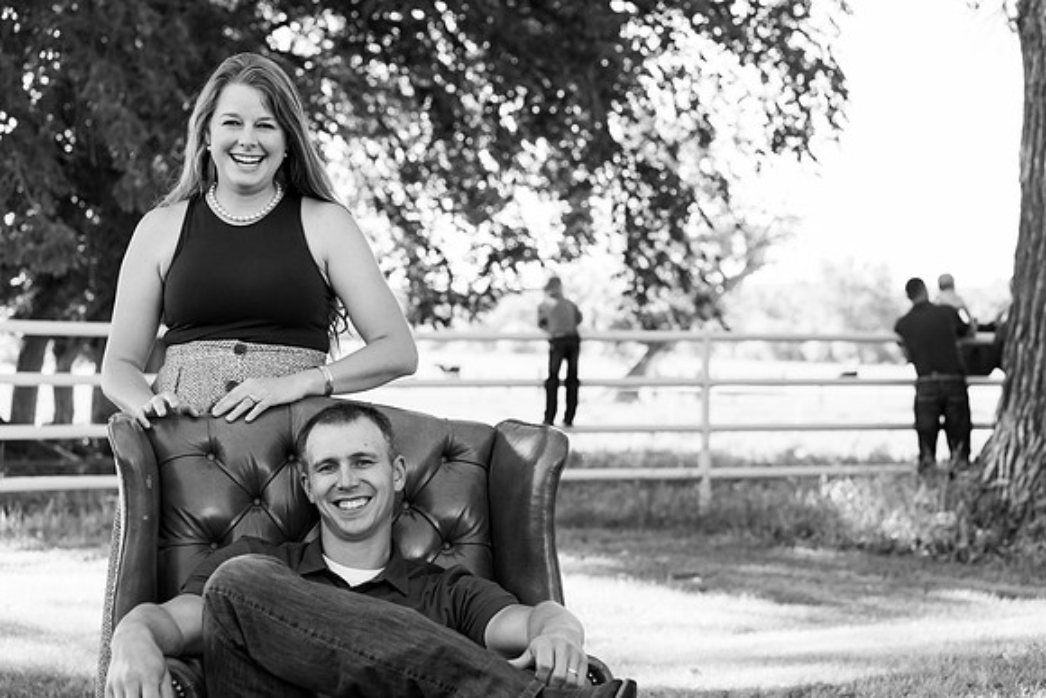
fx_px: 2470
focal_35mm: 85
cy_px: 349
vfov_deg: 16.1
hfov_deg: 23.9
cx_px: 523
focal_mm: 85
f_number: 5.6
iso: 500
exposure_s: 1/500
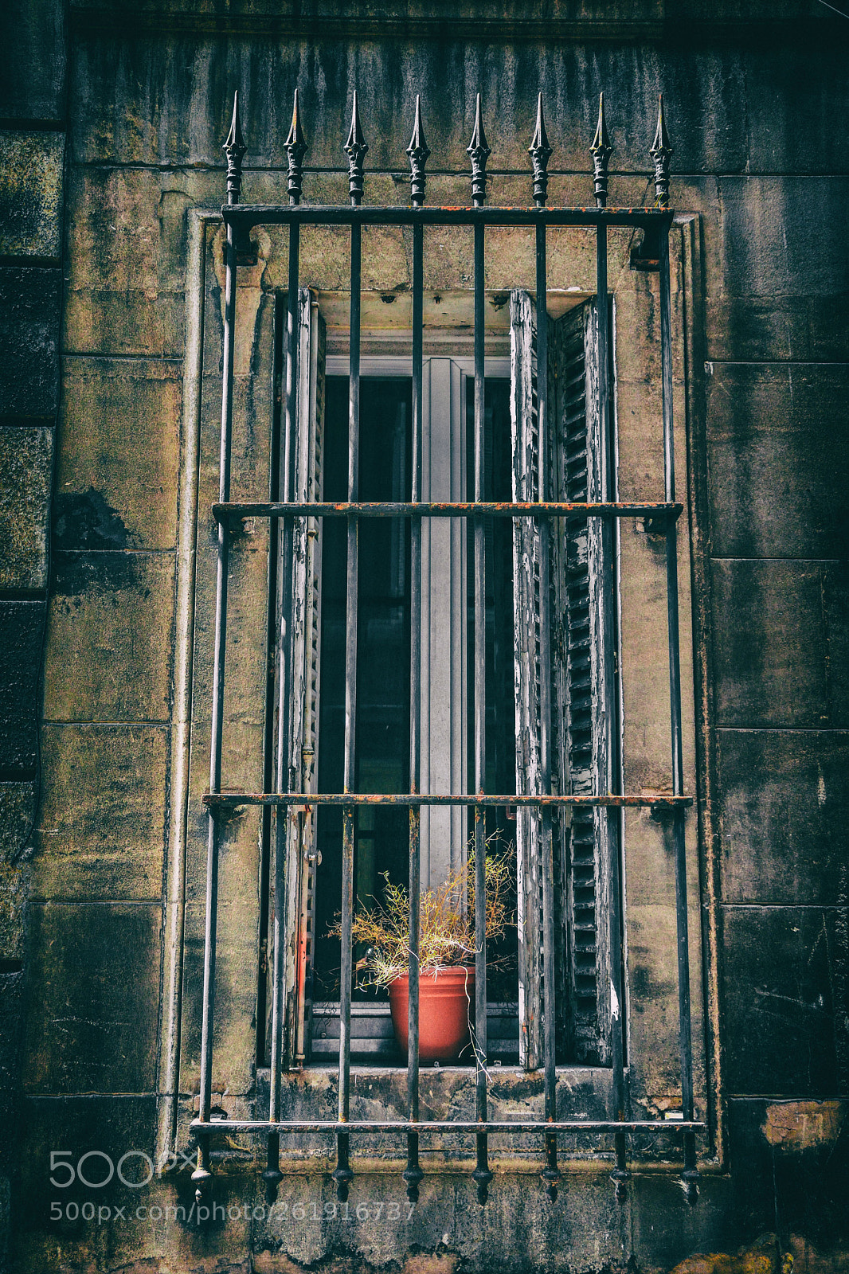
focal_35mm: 42
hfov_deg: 31.9
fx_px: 1486
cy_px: 637
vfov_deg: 46.4
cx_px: 424
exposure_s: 1/800
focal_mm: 28
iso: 500
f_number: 4
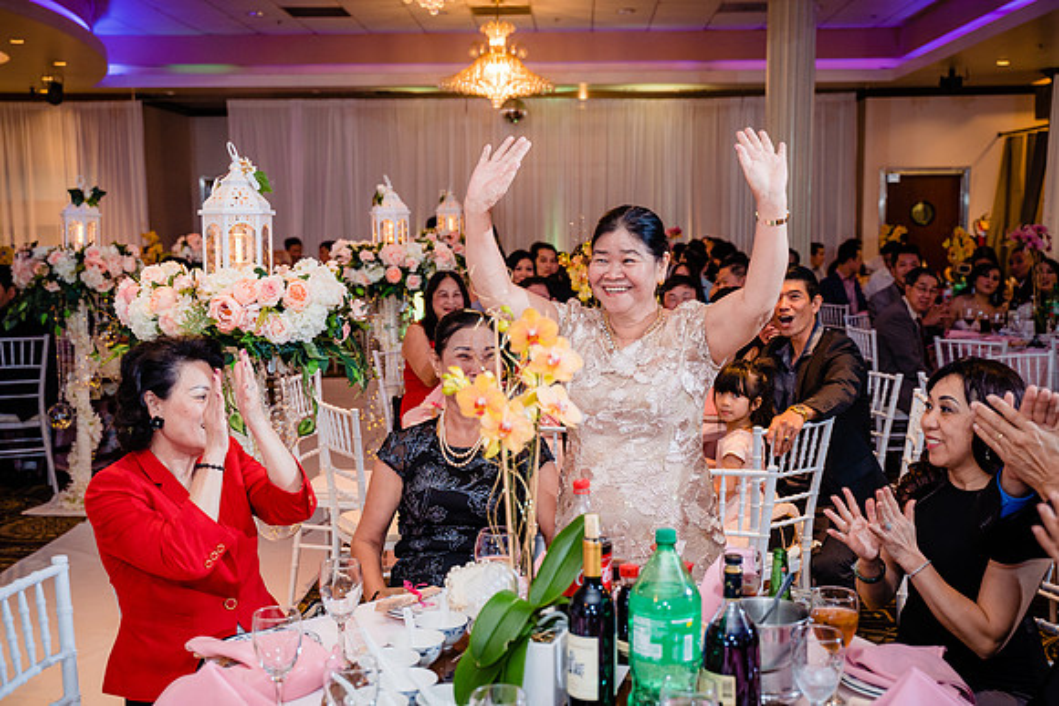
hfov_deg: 45.4
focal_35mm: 43
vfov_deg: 31.2
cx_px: 530
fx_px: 1265
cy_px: 353
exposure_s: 1/160
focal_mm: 43
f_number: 3.5
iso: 800
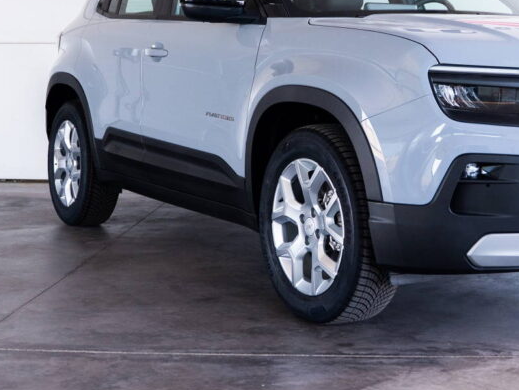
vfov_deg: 20.2
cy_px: 62
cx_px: 323
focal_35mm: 72
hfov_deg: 26.9
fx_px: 1080
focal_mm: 25.4
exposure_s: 1/800
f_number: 2.8
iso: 500
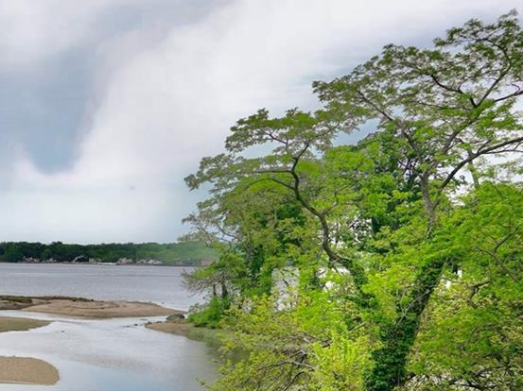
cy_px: 409
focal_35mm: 57
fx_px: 861
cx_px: -310
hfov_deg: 24.3
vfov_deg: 24.3
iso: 100
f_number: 2.8
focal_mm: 16
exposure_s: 1/2000
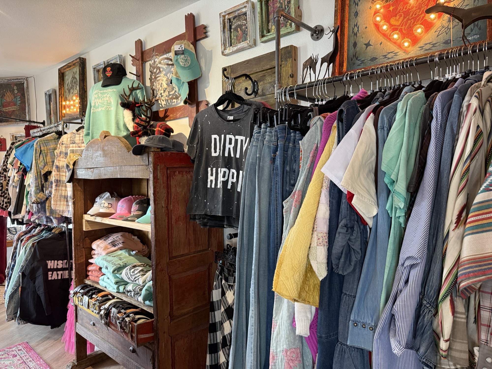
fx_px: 341
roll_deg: +1.4
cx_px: 246
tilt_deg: -0.9
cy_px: 184
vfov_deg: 56.8
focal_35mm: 24
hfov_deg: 71.6
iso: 320
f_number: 1.78
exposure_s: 1/60
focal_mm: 6.76
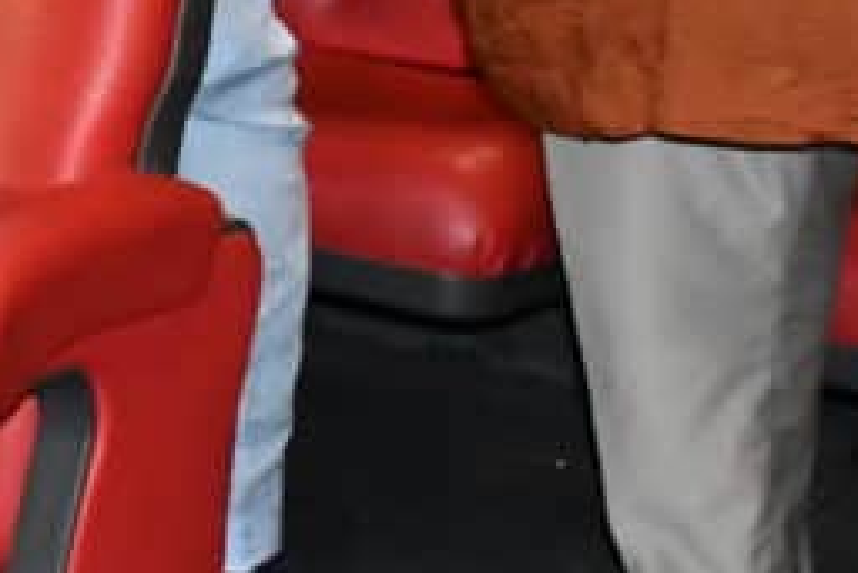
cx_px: -811
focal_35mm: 216
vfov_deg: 6.0
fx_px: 5151
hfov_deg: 9.0
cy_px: -916
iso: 1800
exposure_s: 1/60
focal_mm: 18
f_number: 3.5
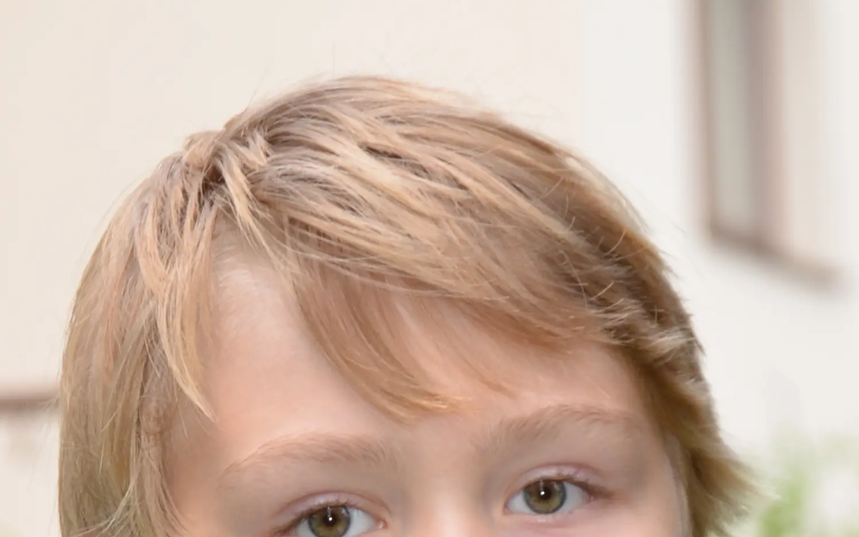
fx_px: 9411
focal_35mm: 402
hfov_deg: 5.2
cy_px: 683
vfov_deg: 3.3
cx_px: 431
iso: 400
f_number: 5.3
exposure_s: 1/60
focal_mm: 80
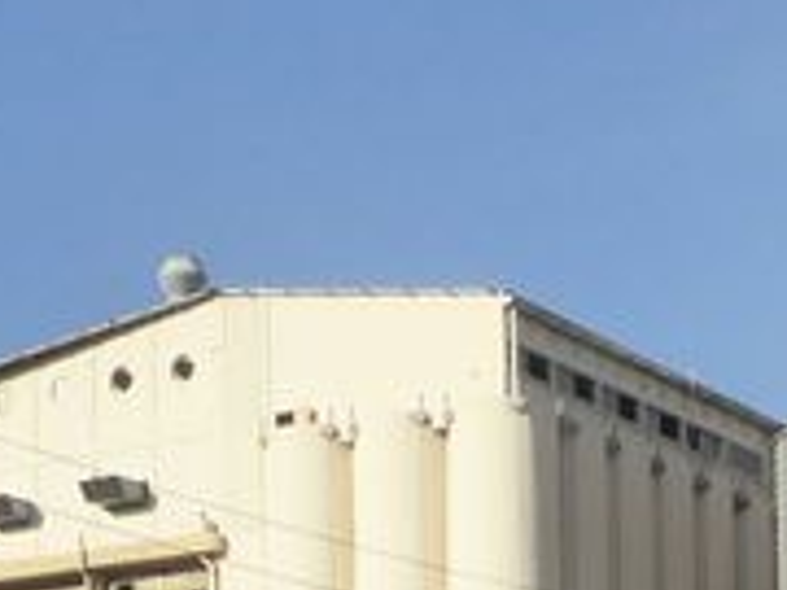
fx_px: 3933
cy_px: 992
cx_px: 249
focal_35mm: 173
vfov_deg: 8.3
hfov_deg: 11.4
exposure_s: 1/640
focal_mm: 6.7
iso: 160
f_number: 4.5
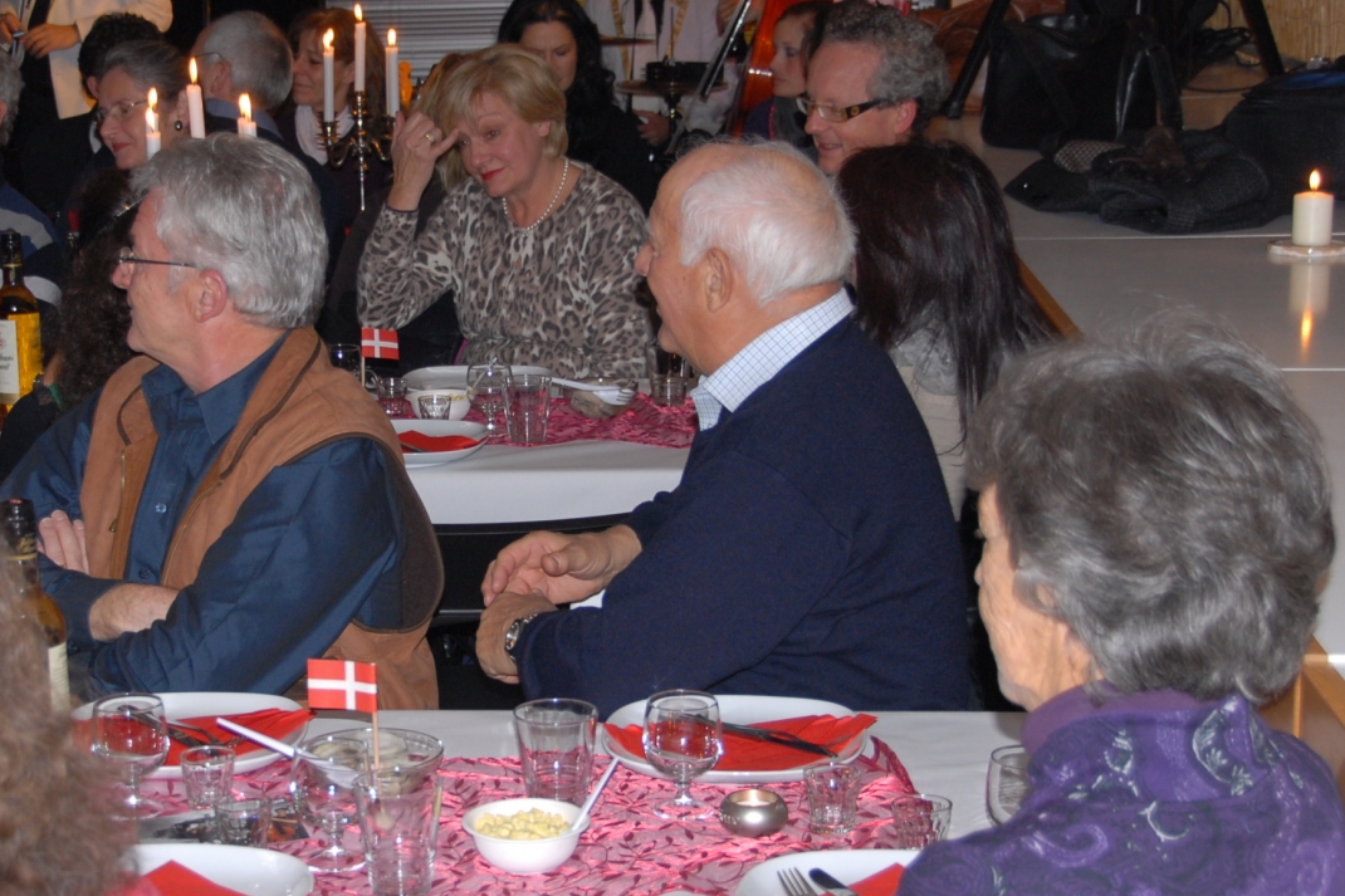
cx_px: 434
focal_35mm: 73
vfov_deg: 18.7
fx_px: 2721
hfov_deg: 27.6
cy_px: 441
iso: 320
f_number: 4
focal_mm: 29
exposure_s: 1/60
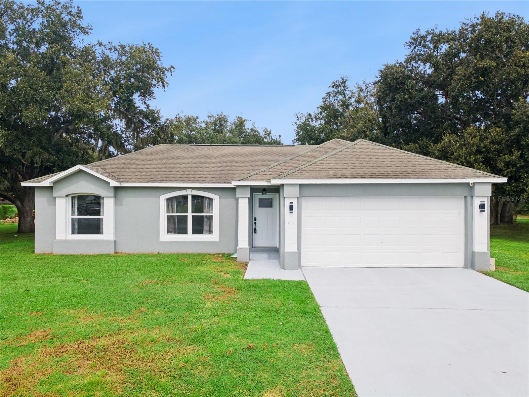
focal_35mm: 24
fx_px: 367
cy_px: 198
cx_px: 264
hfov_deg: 71.6
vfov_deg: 56.8
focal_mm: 4.5
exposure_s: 1/500
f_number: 2.8
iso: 100
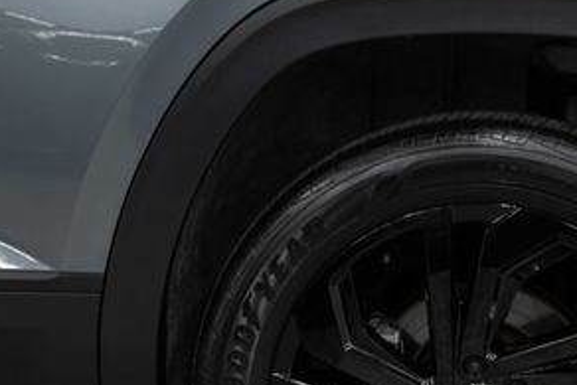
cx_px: 435
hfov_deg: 21.9
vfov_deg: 14.8
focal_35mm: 92
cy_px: 299
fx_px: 1475
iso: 250
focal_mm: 28
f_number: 3.2
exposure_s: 1/40
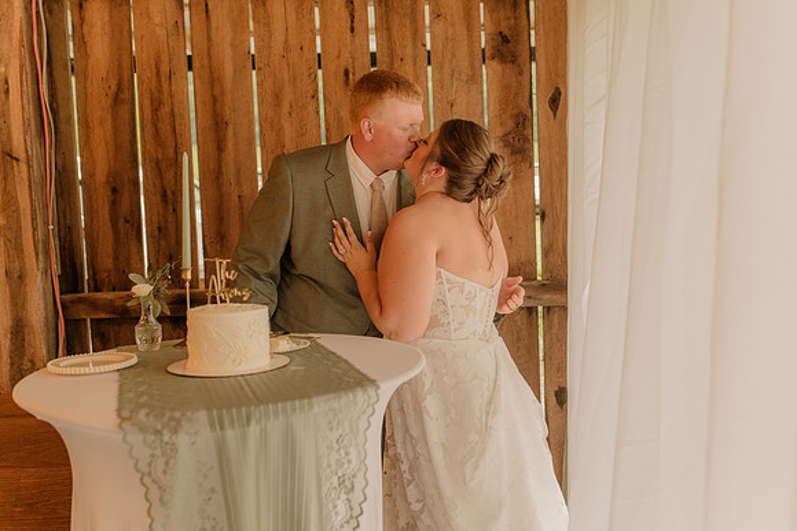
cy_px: 260
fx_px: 915
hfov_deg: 46.9
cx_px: 467
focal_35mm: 41
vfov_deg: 32.3
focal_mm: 35
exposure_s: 1/200
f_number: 2.5
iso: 640
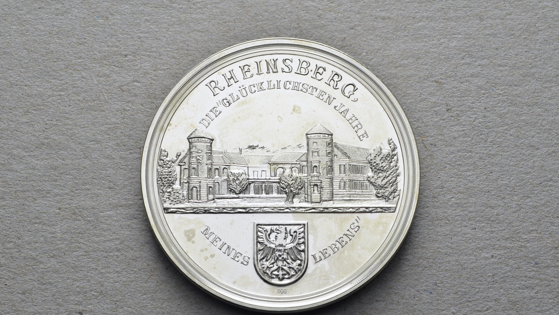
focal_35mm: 87
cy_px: 183
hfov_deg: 24.6
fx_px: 1283
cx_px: 280
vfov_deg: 14.0
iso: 400
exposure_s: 1/250
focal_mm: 55
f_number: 14
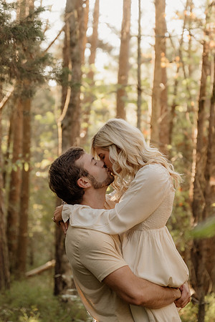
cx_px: 108
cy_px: 161
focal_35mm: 105
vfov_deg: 19.5
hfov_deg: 13.0
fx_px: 941
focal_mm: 70
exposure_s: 1/200
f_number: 2.8
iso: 500
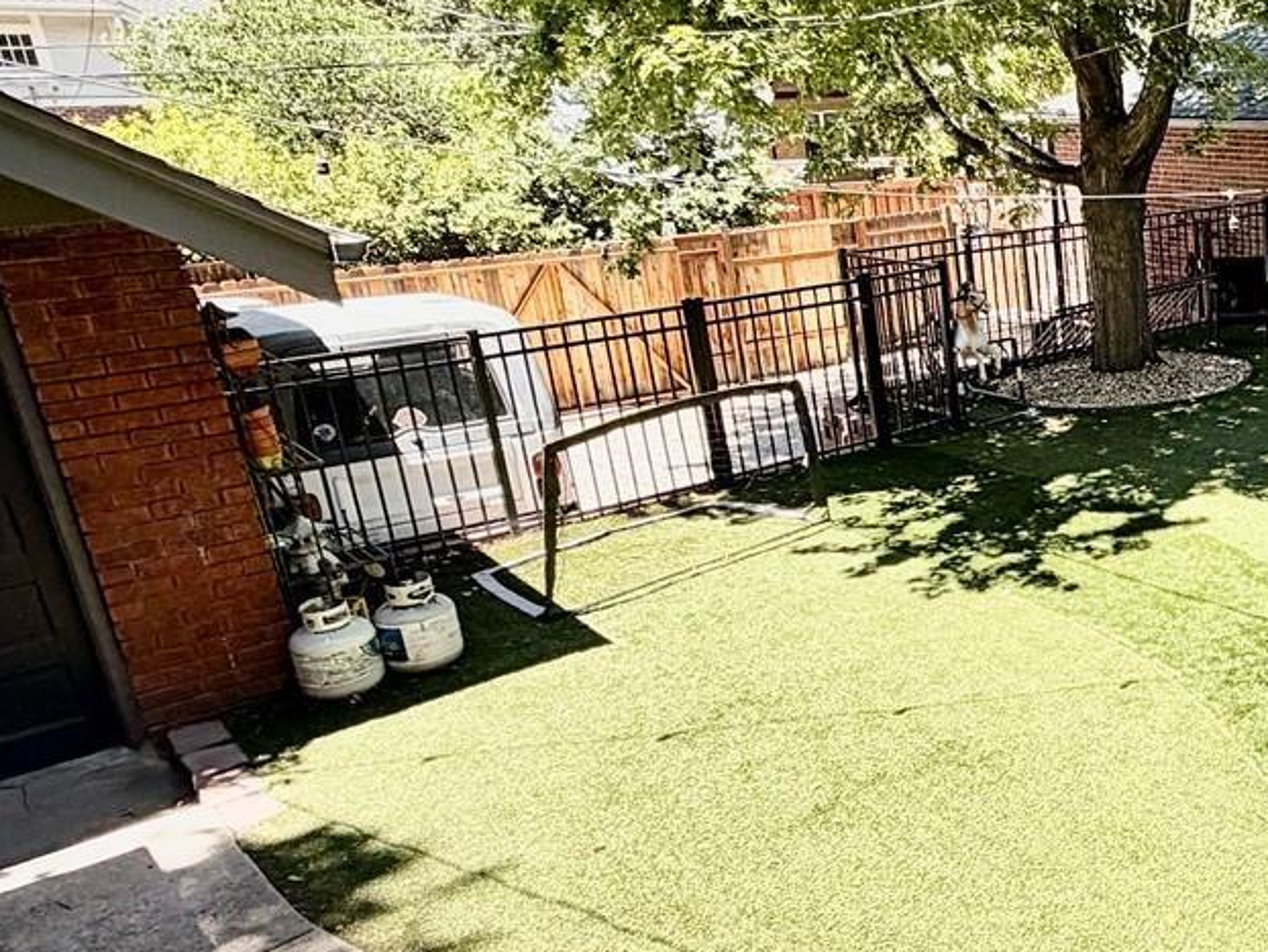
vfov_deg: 39.7
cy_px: 493
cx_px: 1352
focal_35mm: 36
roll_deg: +0.3
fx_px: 1319
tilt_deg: -18.5
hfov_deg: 42.1
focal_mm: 2.22
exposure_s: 1/585
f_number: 2.2
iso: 40
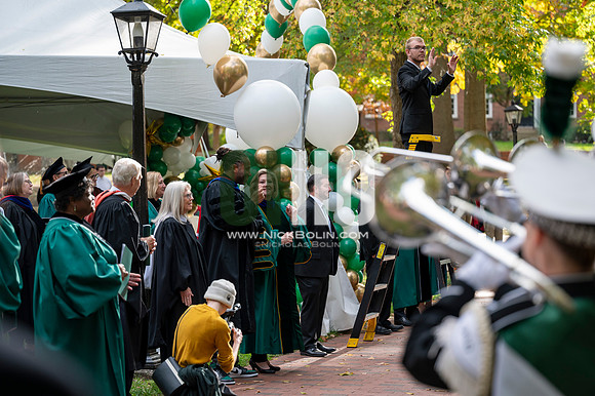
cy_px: 198
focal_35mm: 88
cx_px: 298
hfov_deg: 23.1
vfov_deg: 15.5
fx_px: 1454
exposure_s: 1/500
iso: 160
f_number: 2.8
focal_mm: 88
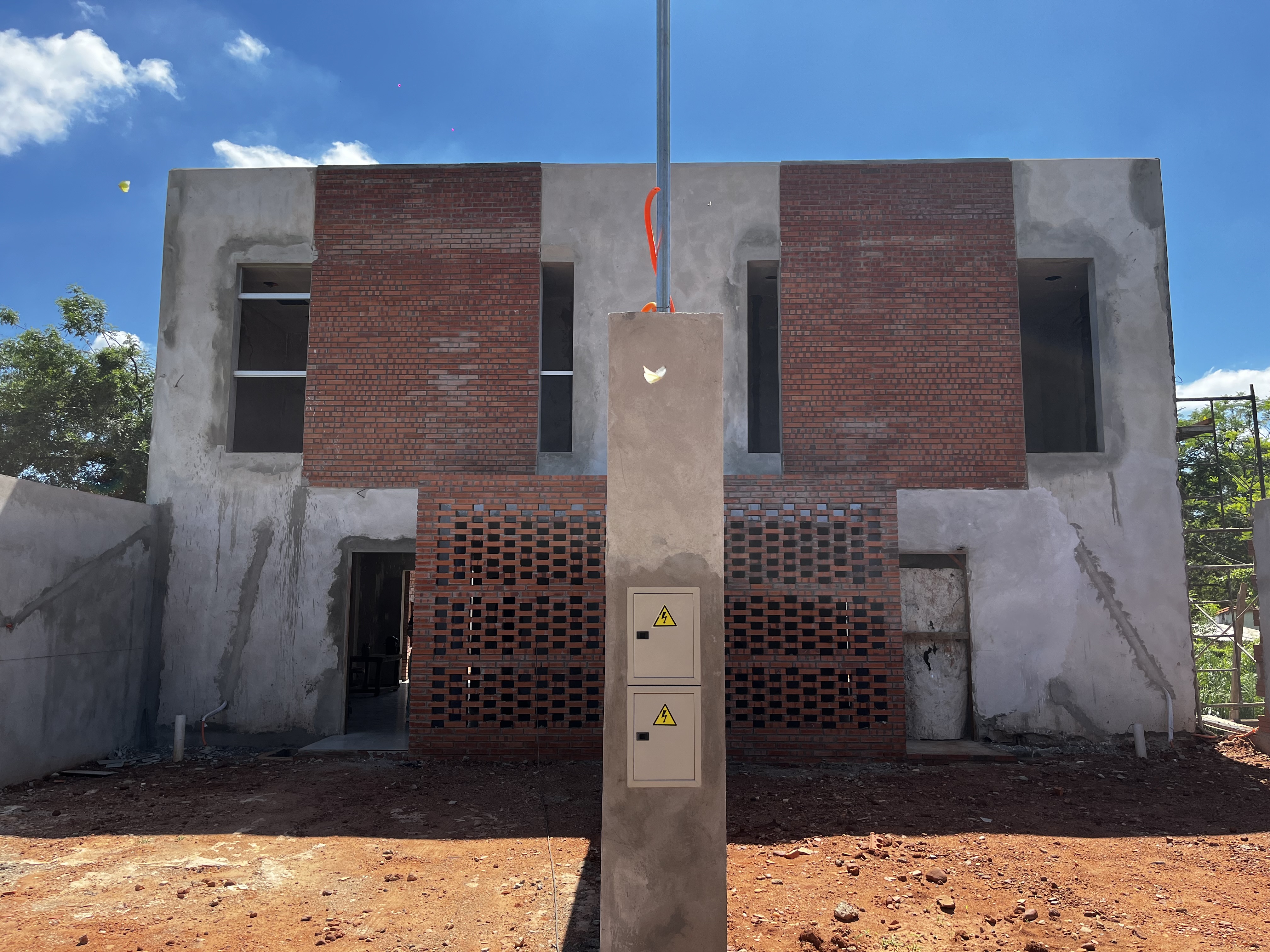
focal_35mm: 26
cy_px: 476
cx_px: 635
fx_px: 954
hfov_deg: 67.3
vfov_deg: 53.1
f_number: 1.6
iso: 50
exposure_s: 1/1923
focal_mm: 5.1
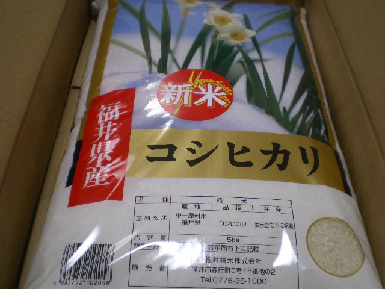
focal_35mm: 38
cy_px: 144
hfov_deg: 49.0
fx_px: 423
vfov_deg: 37.7
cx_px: 192
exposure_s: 1/30
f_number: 3.1
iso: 160
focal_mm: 6.3
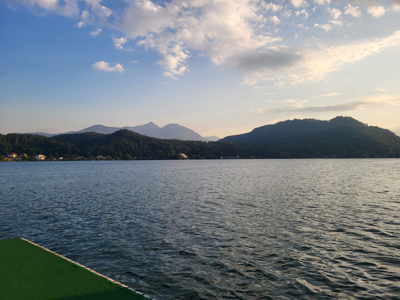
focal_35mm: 26
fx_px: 300
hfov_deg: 67.3
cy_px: 150
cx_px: 200
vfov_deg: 53.1
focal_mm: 5.4
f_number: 1.8
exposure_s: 1/1418
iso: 40
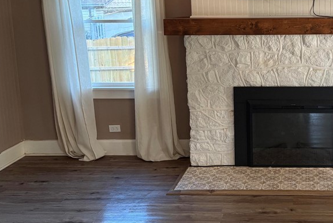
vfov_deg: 27.7
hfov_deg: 38.6
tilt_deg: -8.3
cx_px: 292
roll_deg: +0.7
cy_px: 58
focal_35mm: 48
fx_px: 444
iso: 160
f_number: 1.6
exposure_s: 1/60
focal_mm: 5.96
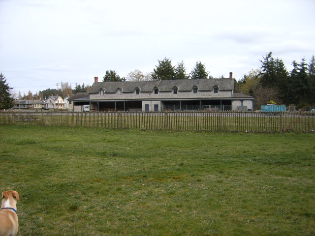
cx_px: 158
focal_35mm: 35
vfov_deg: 40.7
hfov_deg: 52.6
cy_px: 118
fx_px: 318
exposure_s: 1/180
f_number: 2.8
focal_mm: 5.8
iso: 50
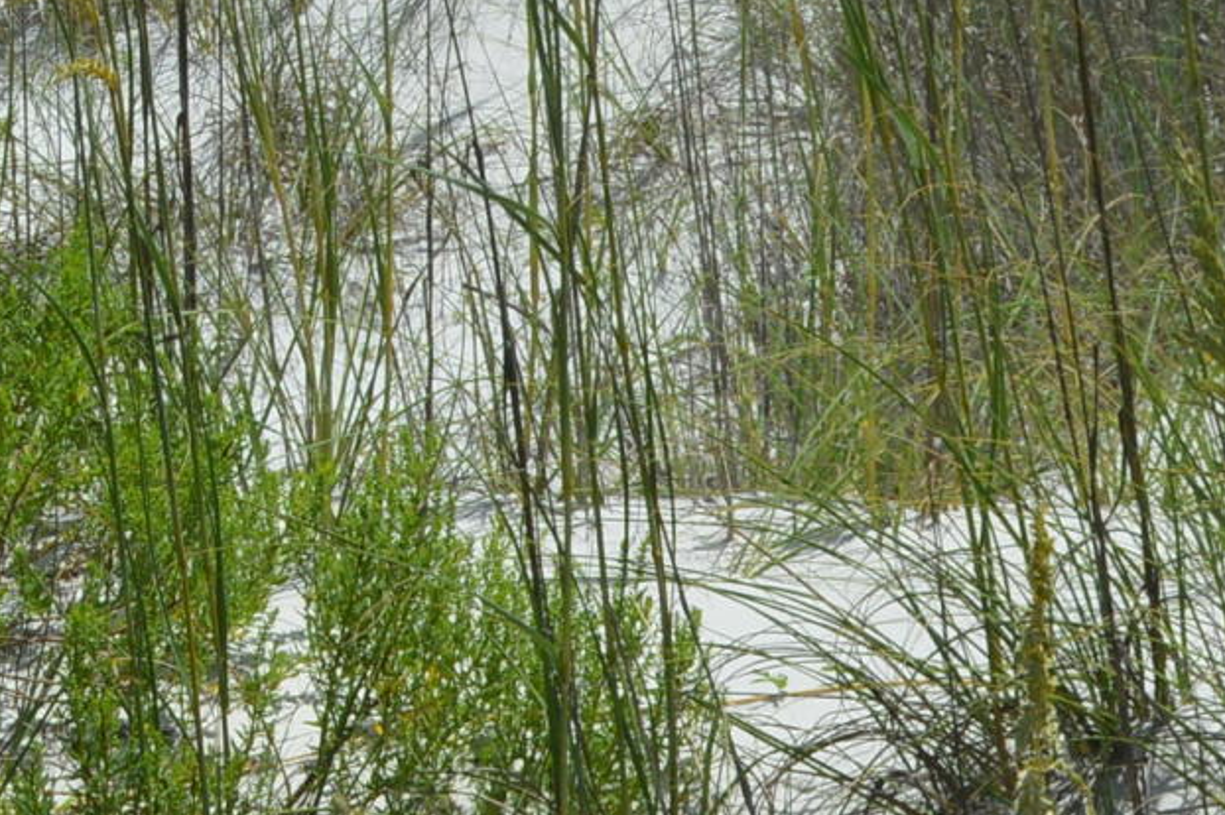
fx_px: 7380
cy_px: -152
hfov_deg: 9.4
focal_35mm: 217
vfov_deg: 6.3
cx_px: -87
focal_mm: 30
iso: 100
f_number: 9
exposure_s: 1/320
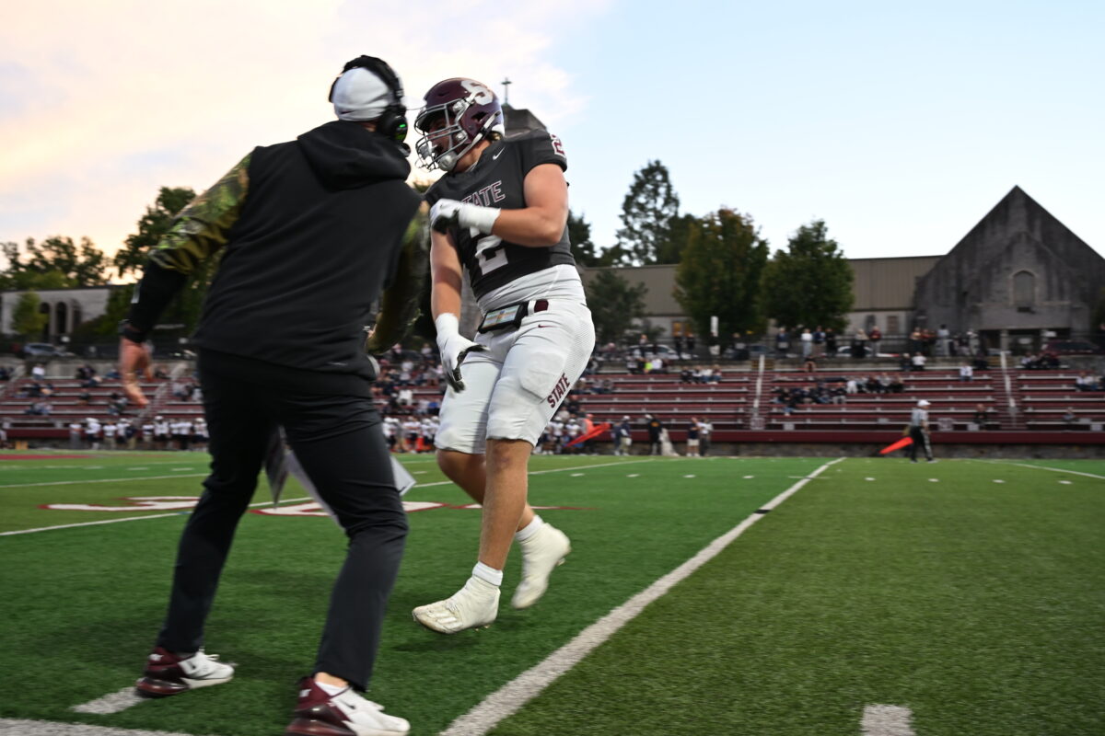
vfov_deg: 35.9
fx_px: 1136
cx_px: 552
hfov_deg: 51.9
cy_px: 368
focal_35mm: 37
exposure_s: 1/250
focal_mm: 37
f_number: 4
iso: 900
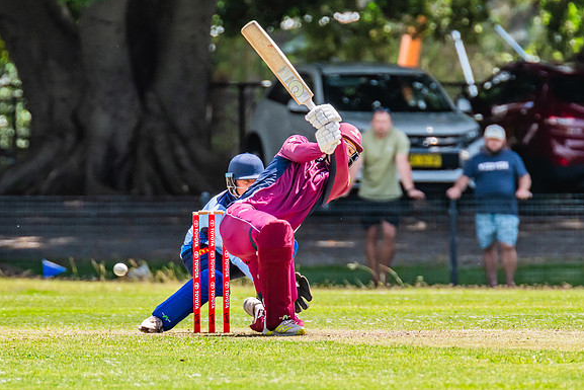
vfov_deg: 1.5
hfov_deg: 2.2
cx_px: 296
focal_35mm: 931
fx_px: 15106
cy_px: 165
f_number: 8
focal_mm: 600
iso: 800
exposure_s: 1/1250
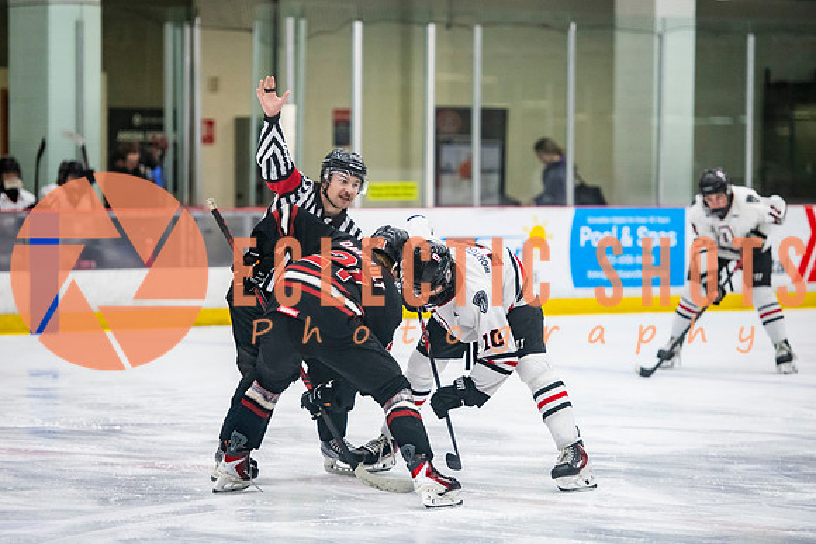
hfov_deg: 11.5
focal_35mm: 178
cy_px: 247
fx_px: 4043
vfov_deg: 7.7
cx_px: 408
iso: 2500
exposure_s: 1/800
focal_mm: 160
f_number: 3.2
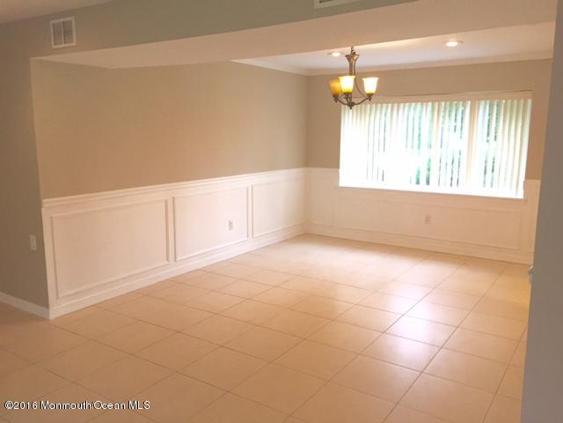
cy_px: 212
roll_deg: -0.2
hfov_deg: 61.7
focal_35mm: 29
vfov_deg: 48.2
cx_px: 282
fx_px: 472
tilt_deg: -10.1
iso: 32
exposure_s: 1/30
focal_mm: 4.15
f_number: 2.2
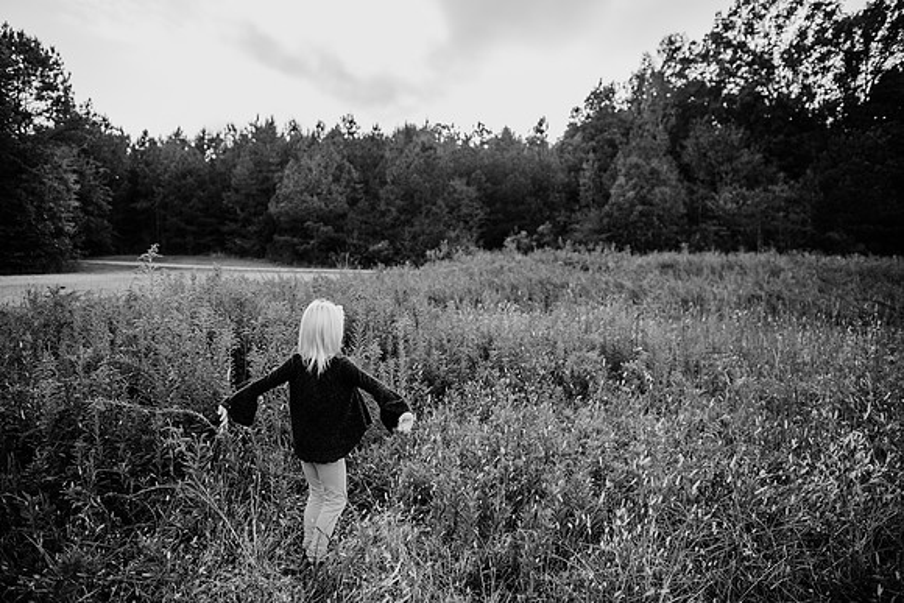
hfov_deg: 73.7
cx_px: 452
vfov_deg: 53.2
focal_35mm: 24
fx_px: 603
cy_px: 302
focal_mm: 24
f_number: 2.5
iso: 250
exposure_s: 1/1250
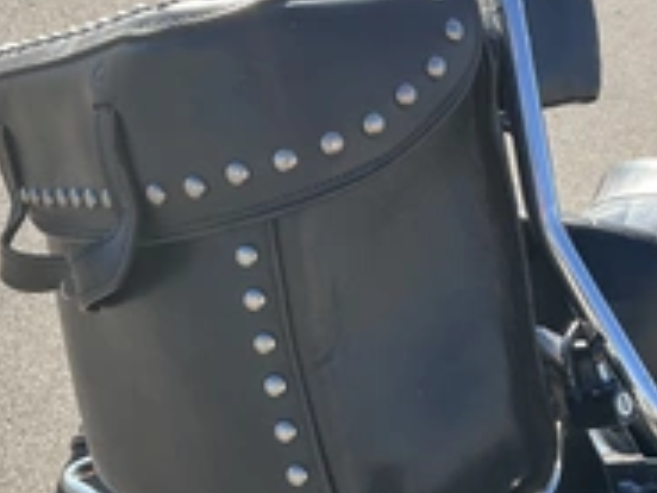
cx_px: 389
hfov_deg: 30.7
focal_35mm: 63
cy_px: 254
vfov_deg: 23.3
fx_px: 1196
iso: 25
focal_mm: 3
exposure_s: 1/562
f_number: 1.8
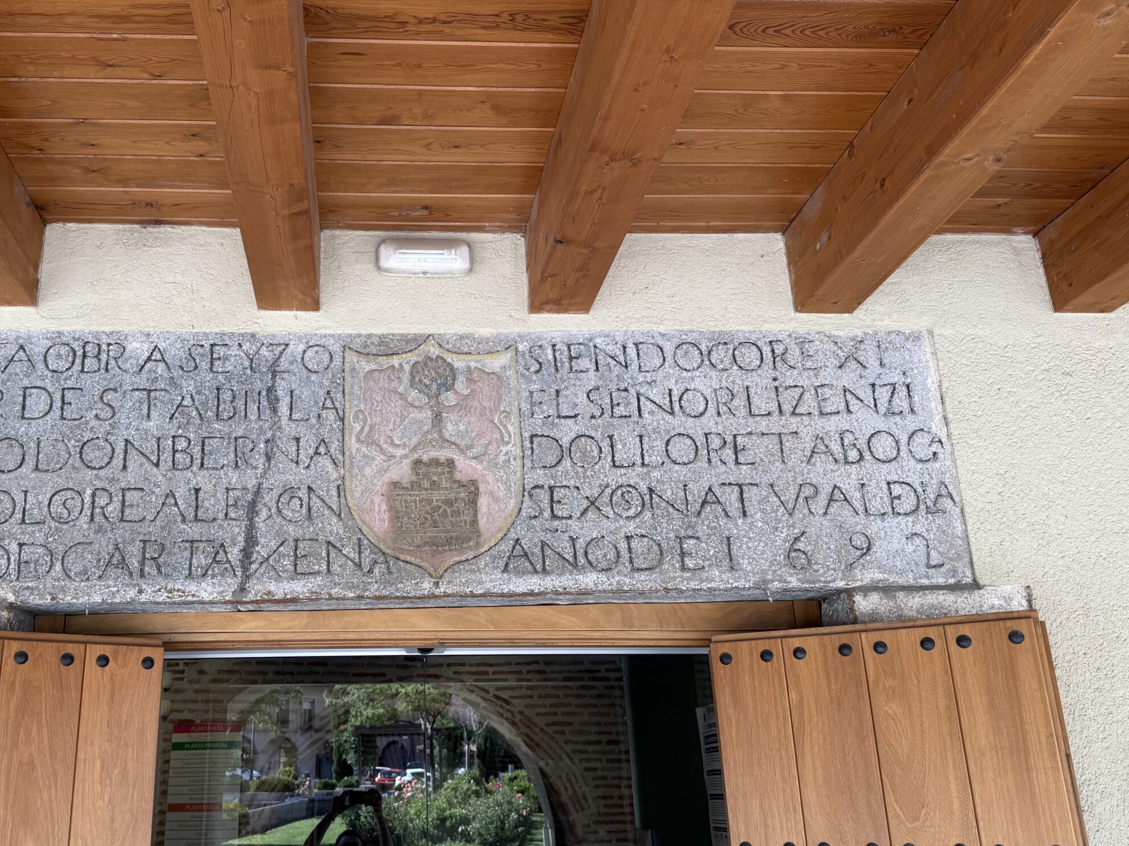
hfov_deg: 57.5
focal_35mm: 31
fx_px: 1011
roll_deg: +1.2
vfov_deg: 45.4
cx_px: 415
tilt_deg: +18.8
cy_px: 449
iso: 80
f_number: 1.78
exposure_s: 1/301
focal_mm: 6.76
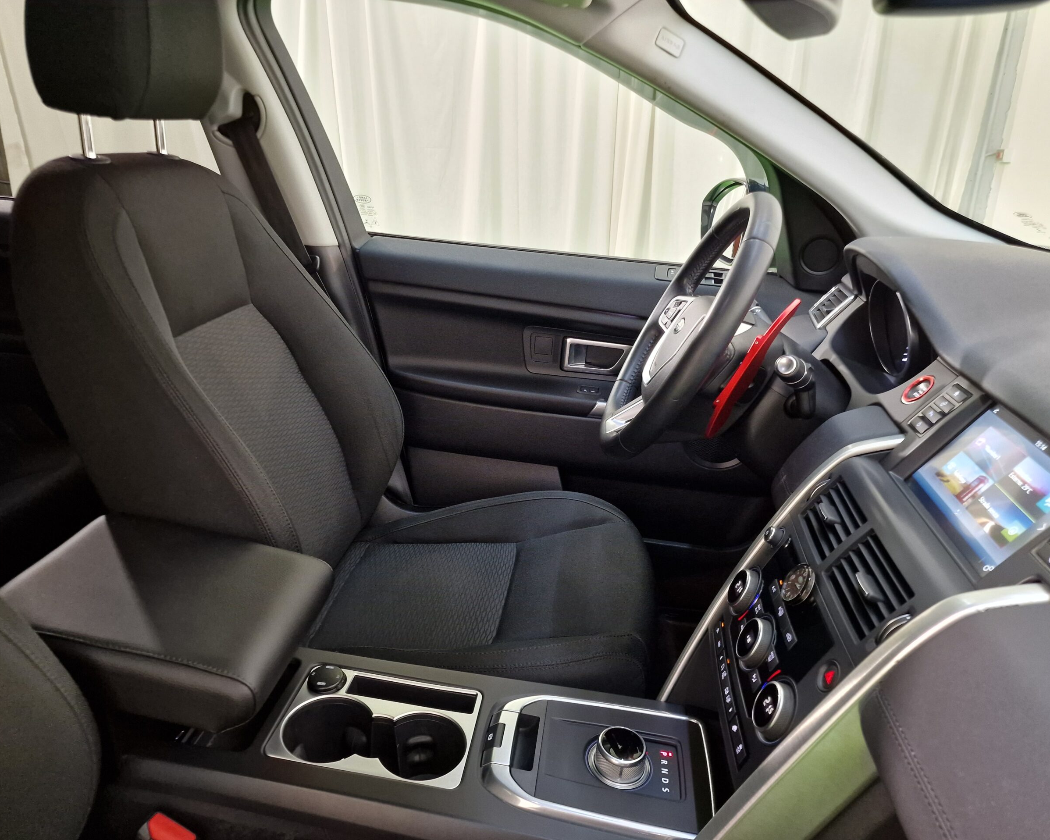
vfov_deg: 58.8
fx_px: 746
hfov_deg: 70.3
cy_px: 420
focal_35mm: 24
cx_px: 515
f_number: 1.8
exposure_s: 1/33
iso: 400
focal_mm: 6.4
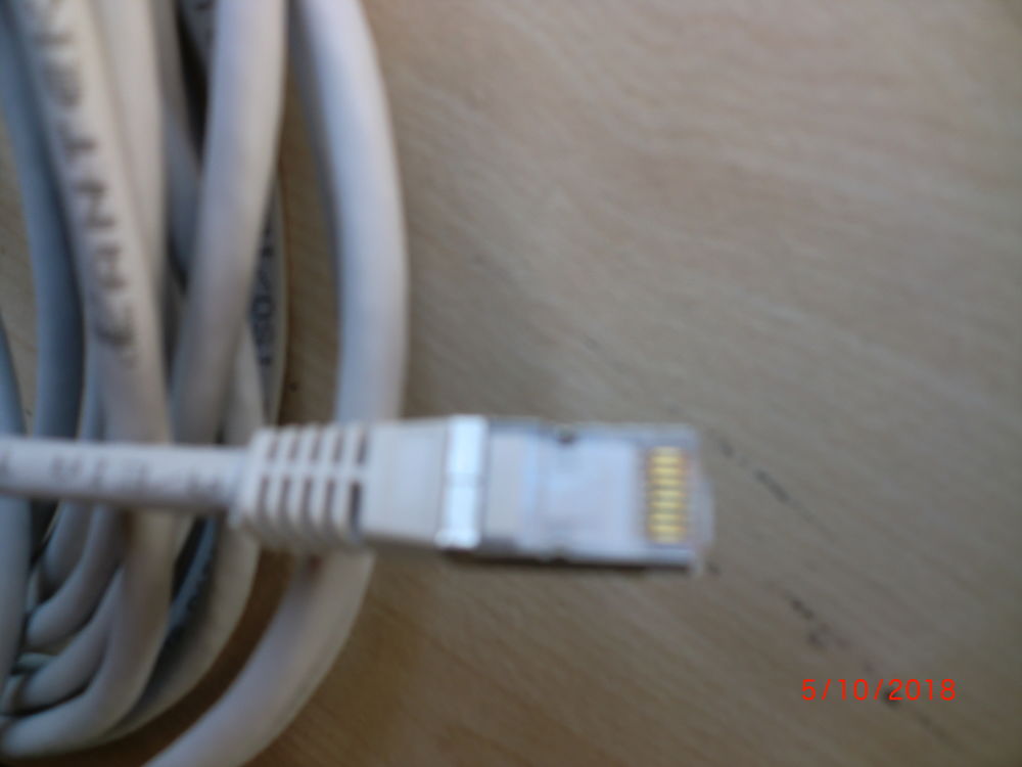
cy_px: 384
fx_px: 1033
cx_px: 511
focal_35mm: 35
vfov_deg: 40.7
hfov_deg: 52.6
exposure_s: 1/160
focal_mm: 6.3
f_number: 3.1
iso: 64
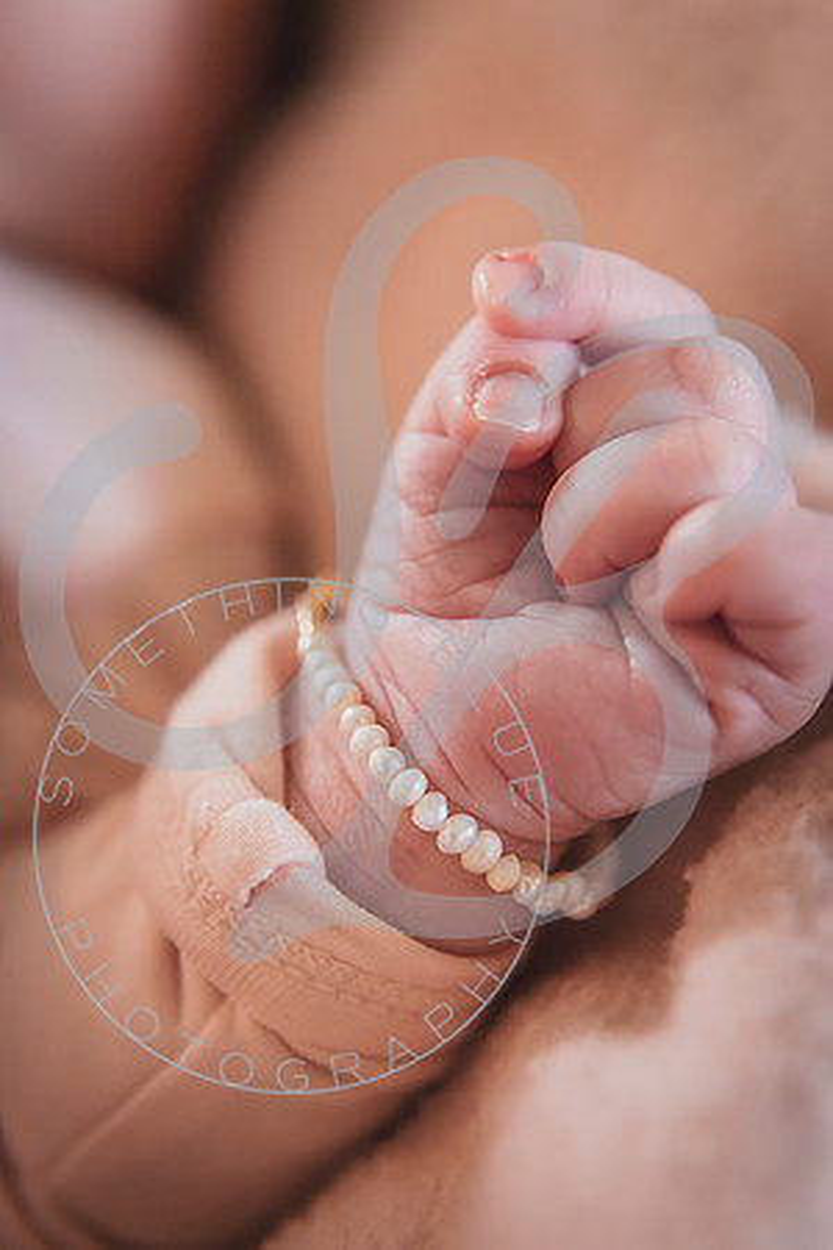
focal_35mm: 50
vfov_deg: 39.6
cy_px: 625
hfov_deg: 27.0
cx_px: 416
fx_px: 1735
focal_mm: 50
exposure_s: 1/250
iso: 2500
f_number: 4.5
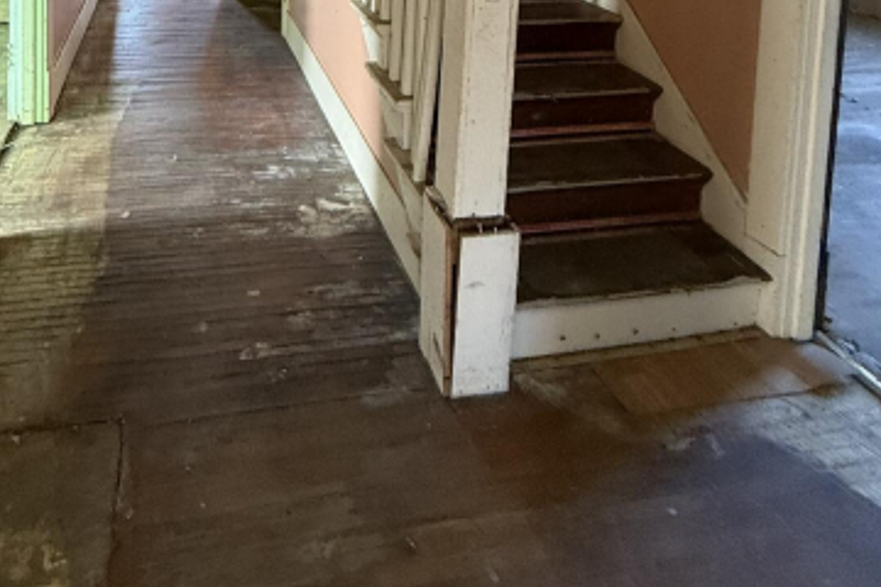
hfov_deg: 65.4
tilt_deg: -4.2
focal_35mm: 27
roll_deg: -3.0
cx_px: 286
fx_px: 661
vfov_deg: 36.5
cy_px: -124
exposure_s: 1/69
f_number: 2.2
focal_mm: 2.22
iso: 400
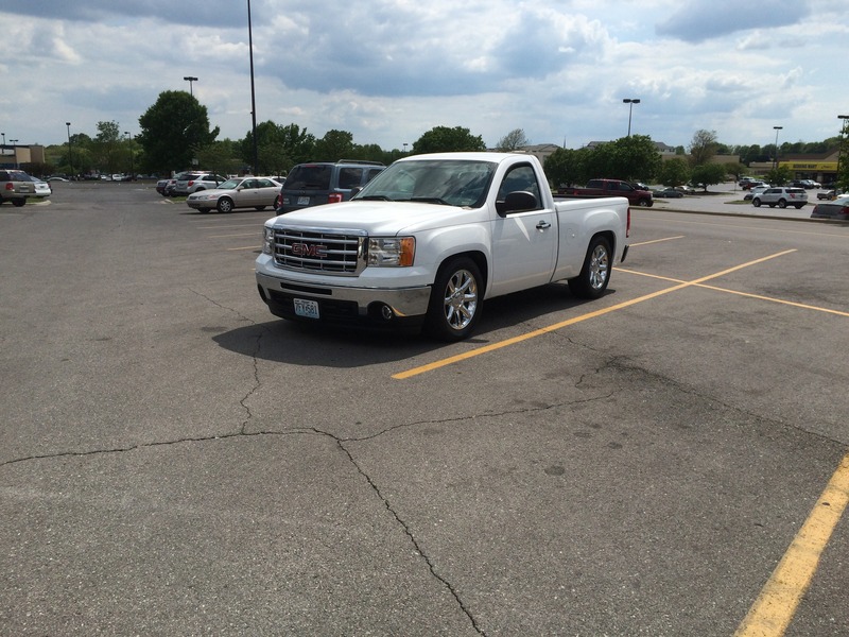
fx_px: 711
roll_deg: -0.3
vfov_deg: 48.2
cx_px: 424
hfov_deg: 61.7
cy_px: 318
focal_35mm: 29
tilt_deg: -11.9
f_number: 2.2
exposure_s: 1/4566
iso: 32
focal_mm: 4.15
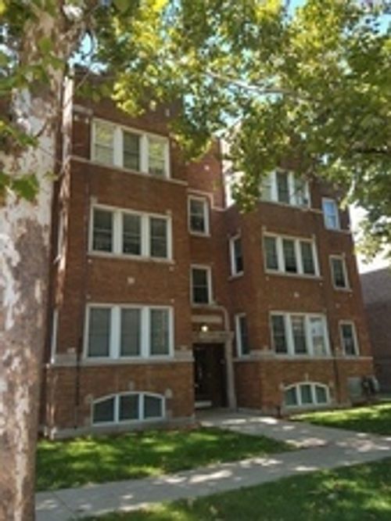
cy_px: 260
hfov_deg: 53.1
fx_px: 391
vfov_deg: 67.3
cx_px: 196
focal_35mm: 26
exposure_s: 1/315
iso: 40
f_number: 1.7
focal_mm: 4.2
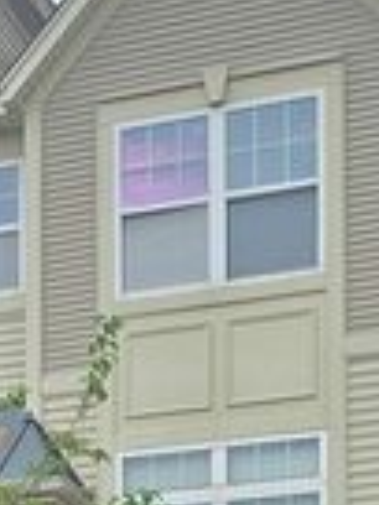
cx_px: 63
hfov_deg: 13.0
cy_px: 889
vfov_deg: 15.2
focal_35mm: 113
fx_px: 1650
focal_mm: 6.3
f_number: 1.7
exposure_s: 1/416
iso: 12
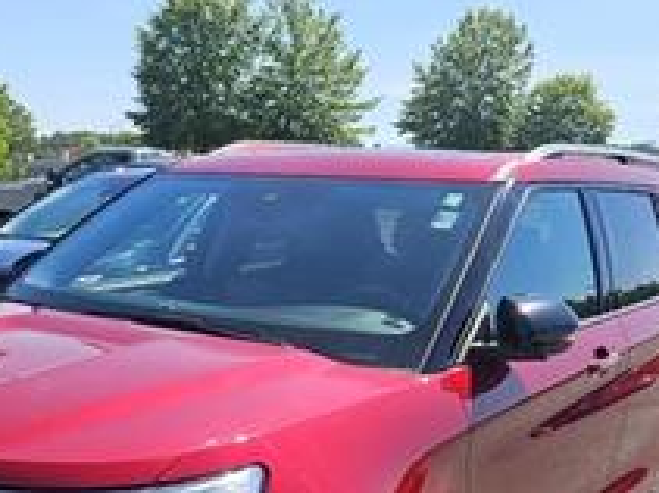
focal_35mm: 55
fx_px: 1046
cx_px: 169
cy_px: 484
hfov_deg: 34.3
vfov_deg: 25.3
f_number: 1.8
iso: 32
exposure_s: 1/1667
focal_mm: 5.4
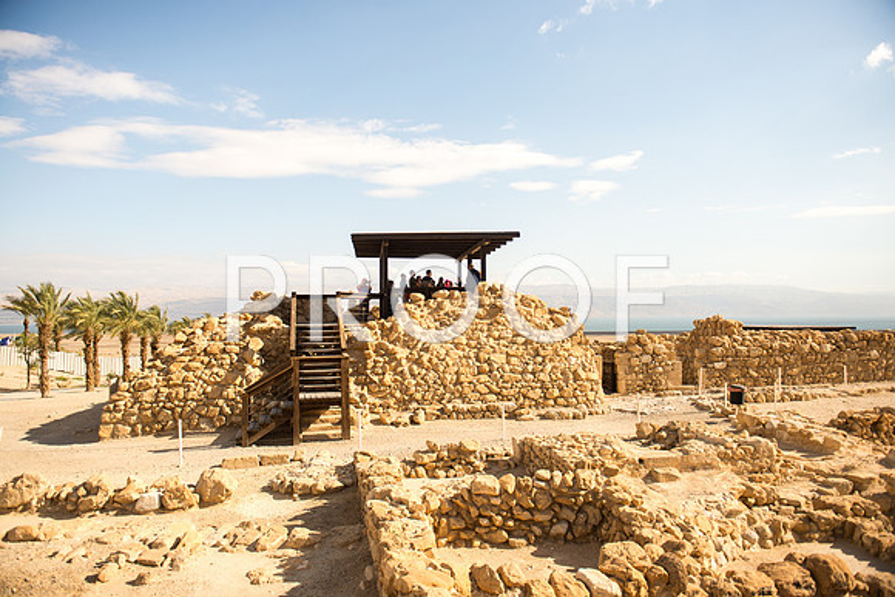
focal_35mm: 24
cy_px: 298
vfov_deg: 53.2
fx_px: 597
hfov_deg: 73.7
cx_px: 448
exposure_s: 1/4000
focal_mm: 24
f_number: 2.8
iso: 200
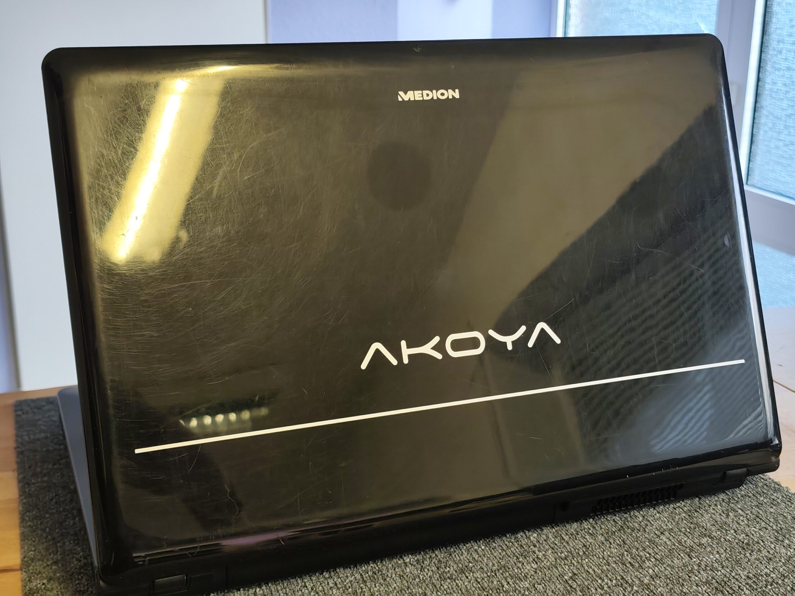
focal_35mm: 46
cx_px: 398
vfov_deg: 31.5
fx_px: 1056
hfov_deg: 41.2
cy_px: 298
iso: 400
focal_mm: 6.07
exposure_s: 1/33.3
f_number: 1.7
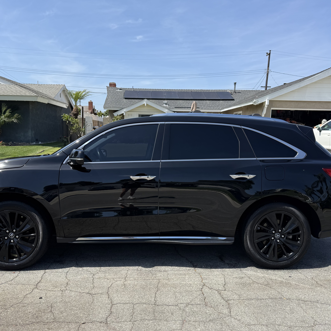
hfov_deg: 55.6
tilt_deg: -6.1
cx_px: 153
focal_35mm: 29
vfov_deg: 55.6
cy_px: 167
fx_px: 314
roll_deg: -1.0
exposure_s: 1/3279
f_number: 1.78
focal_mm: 6.76
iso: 80
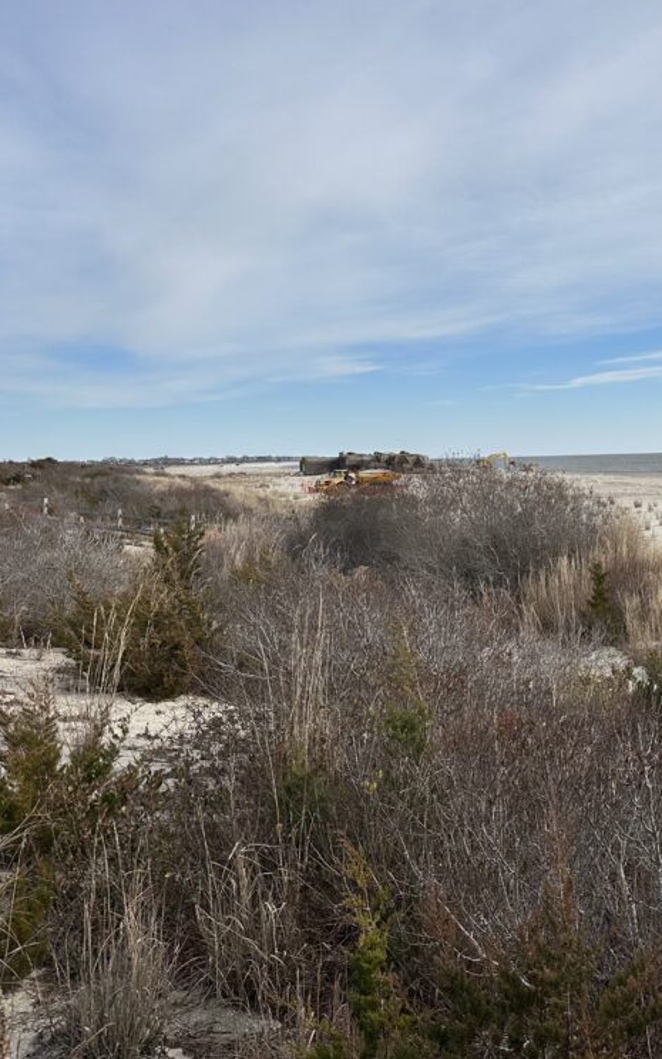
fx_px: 1010
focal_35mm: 35
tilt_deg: -3.7
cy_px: 514
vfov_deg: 55.3
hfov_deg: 33.7
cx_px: 635
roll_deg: +1.4
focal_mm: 6.86
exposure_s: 1/6211
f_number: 1.78
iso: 80
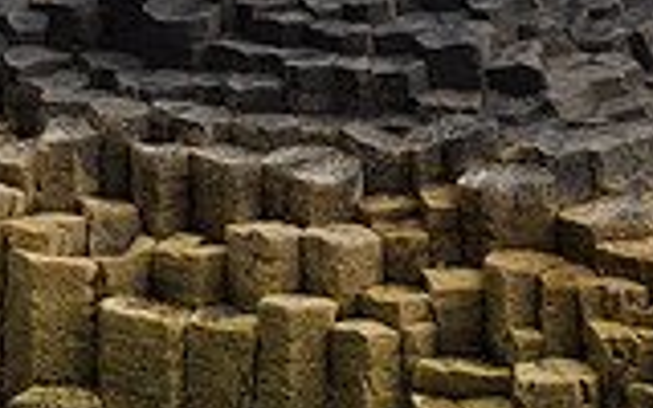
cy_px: 63
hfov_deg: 14.5
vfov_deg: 9.5
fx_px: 2456
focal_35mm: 138
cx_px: -200
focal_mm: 18
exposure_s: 1/200
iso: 400
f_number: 6.3
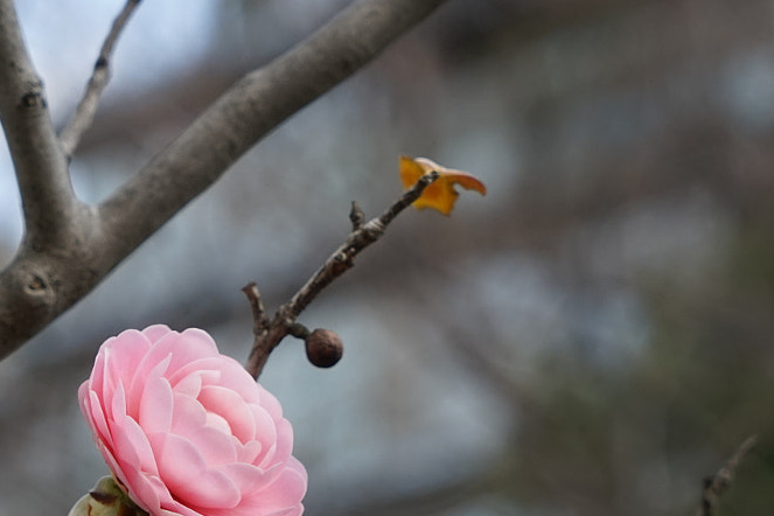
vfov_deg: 8.1
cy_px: 440
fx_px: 3633
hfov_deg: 12.2
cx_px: 309
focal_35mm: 169
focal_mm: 70
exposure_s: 1/400
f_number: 5.6
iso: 200
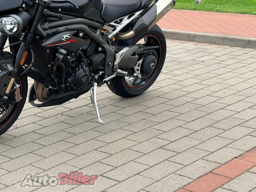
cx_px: 59
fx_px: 606
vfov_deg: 17.9
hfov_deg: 23.5
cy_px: 57
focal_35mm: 82
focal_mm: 5.96
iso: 40
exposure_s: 1/933
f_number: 1.6
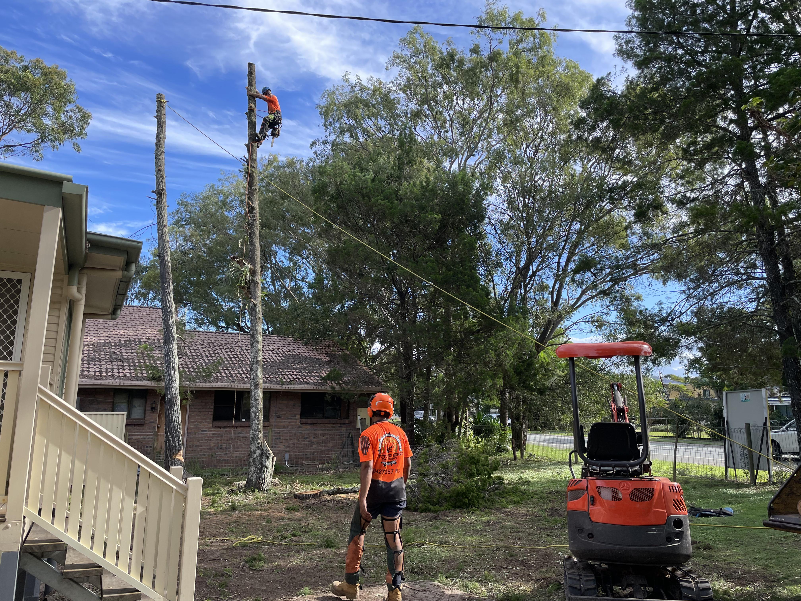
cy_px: 300
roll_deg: +0.3
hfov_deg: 67.3
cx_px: 400
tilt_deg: +9.1
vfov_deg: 53.1
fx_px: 602
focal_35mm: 26
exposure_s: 1/1103
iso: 32
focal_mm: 4.2
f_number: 1.6
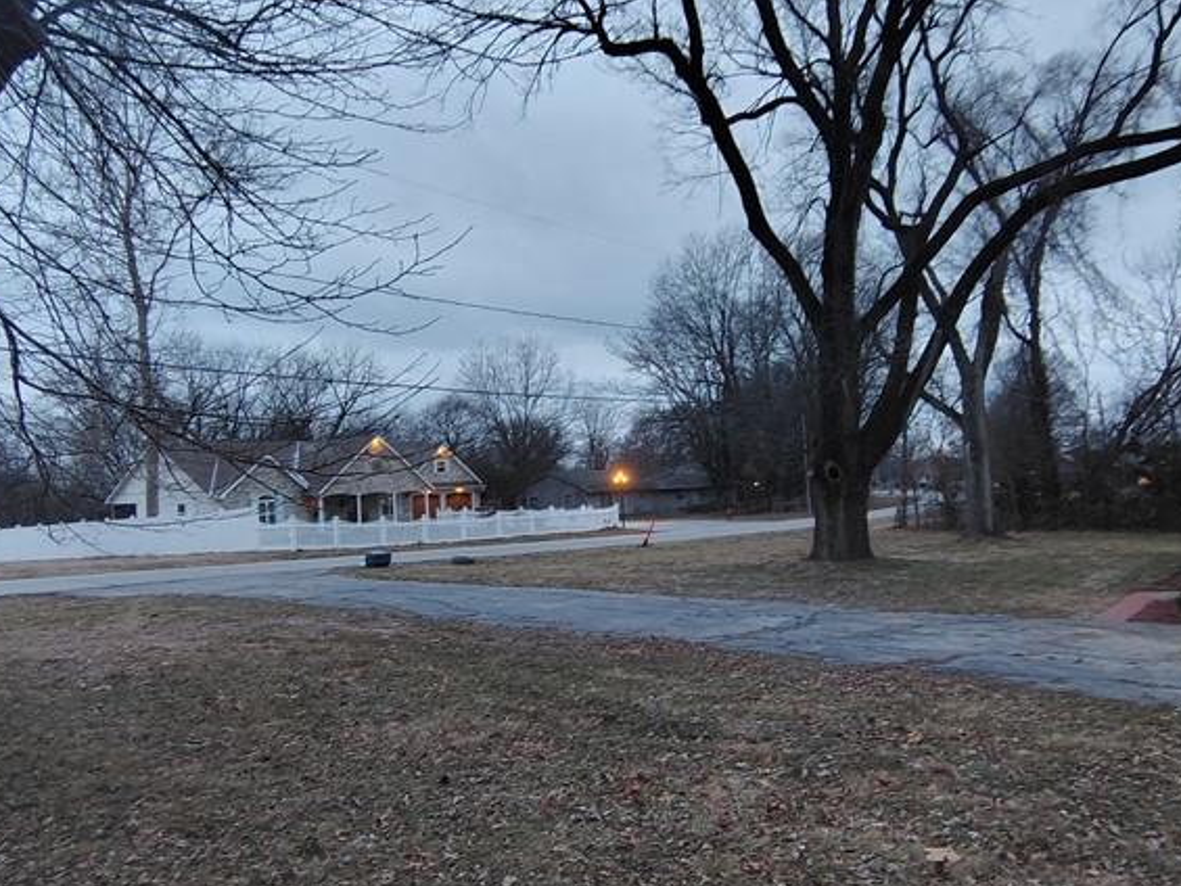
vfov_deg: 48.2
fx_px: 990
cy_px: 464
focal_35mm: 29
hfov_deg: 61.6
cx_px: 606
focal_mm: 2.13
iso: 571
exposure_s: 1/24
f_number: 2.2
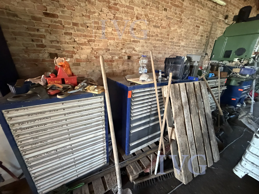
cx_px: 130
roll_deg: +0.6
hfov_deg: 102.1
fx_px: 105
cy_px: 97
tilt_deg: -20.1
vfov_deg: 85.7
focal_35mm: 14
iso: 1250
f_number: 2.2
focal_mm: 2.22
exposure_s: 1/54
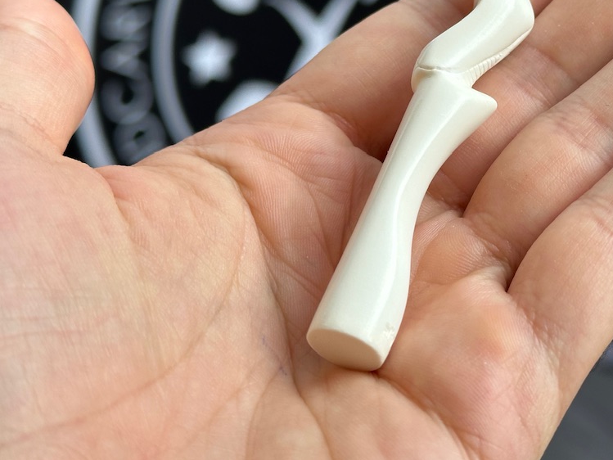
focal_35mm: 82
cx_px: 458
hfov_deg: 23.6
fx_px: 1452
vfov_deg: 17.8
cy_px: 83
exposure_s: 1/734
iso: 64
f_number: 1.78
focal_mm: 6.86
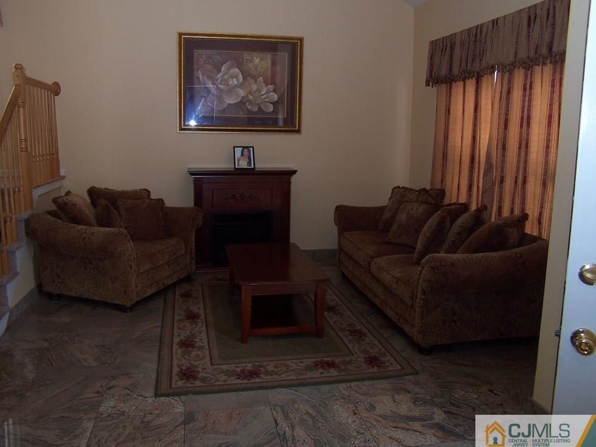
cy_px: 223
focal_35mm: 39
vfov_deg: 36.8
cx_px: 291
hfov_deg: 47.9
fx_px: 671
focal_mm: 6.3
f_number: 2.8
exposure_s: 1/60
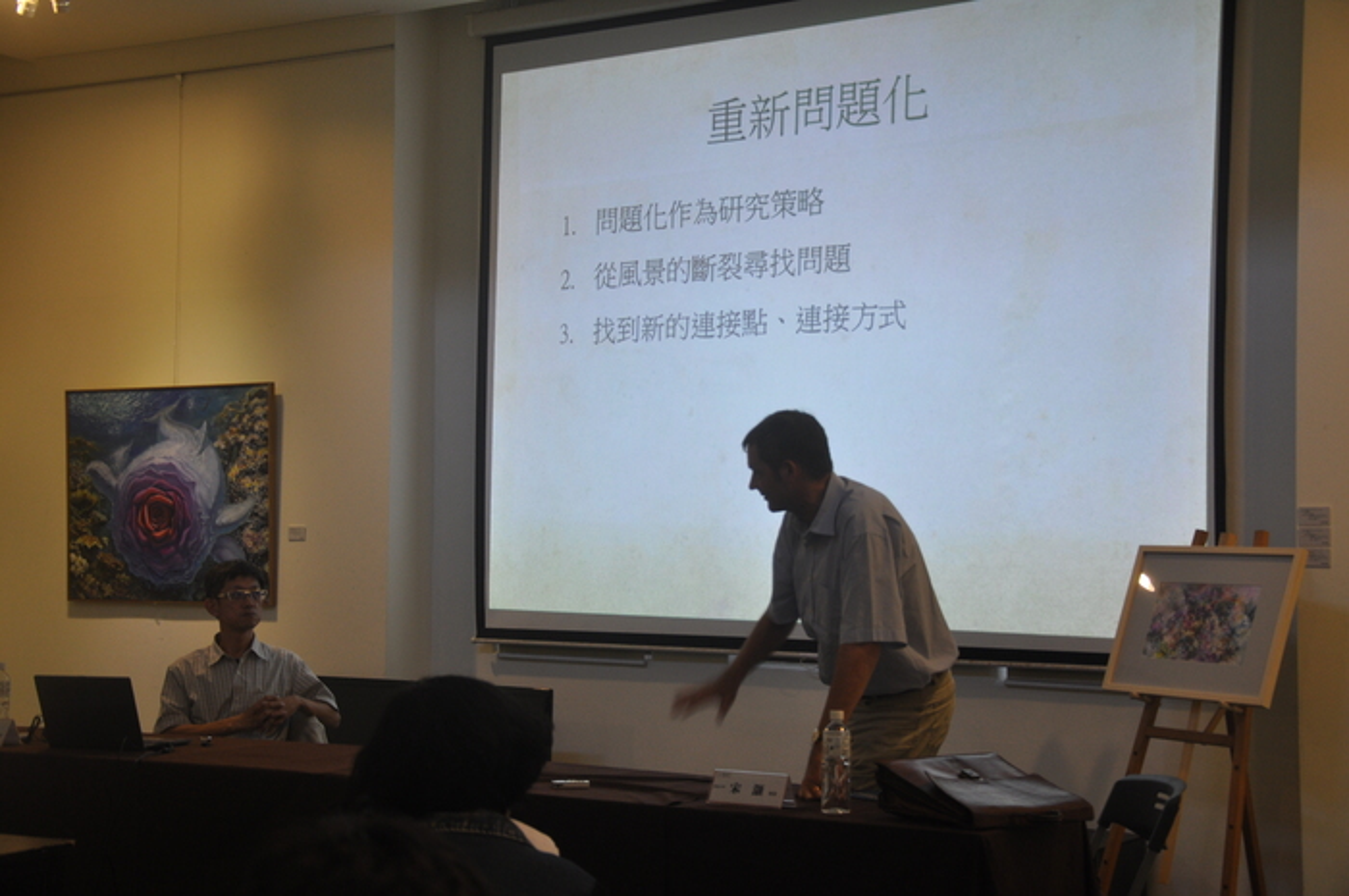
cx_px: 674
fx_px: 1965
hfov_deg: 37.9
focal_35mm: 52
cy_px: 448
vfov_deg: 25.7
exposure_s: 1/20
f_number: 4.8
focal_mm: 35
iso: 400
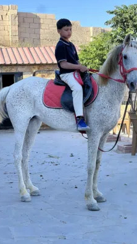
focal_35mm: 85
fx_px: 549
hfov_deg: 14.2
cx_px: 81
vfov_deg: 25.0
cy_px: 121
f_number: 2.8
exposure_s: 1/135
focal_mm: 9
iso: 20
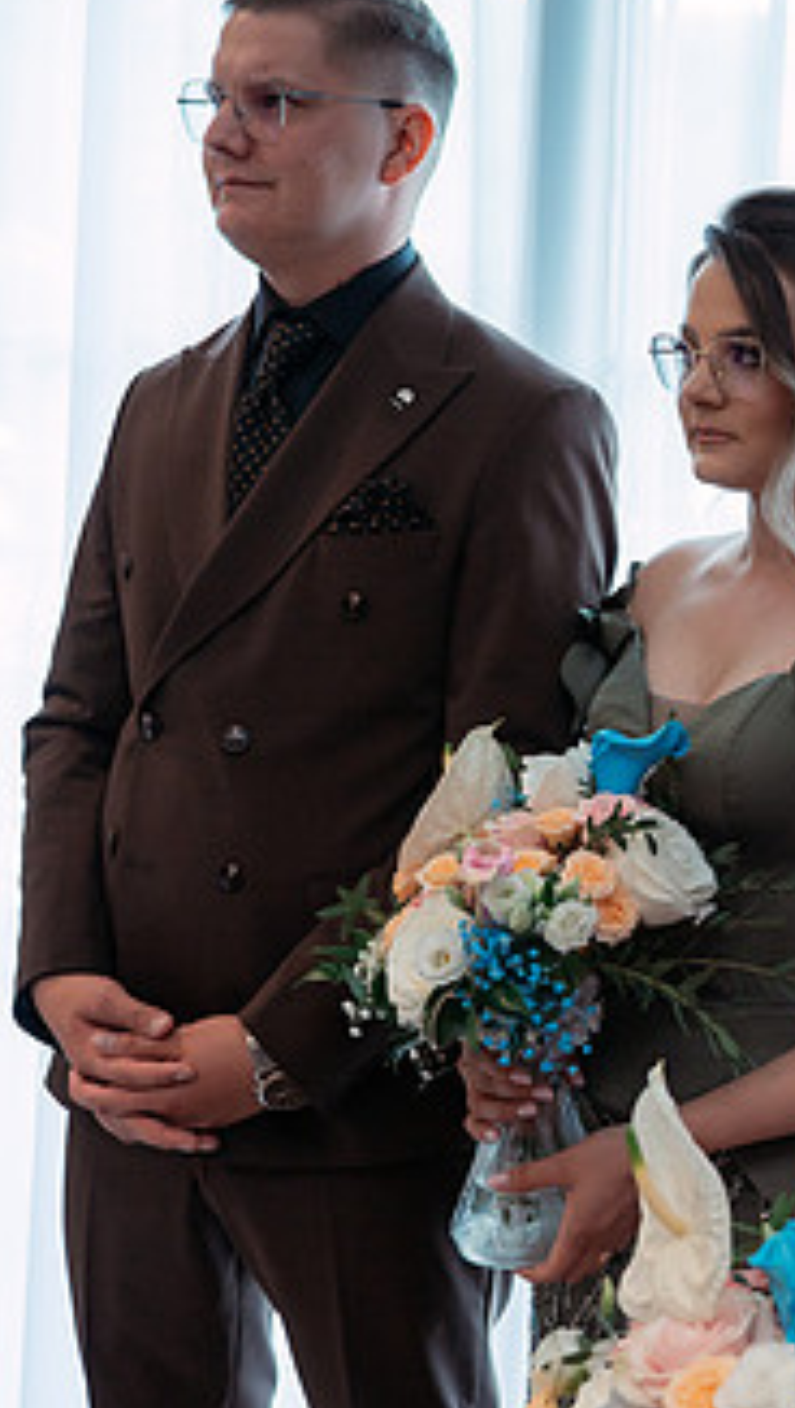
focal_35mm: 57
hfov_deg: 20.1
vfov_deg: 36.6
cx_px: 889
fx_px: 2131
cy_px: 674
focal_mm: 28
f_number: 3.5
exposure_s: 1/250
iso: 640
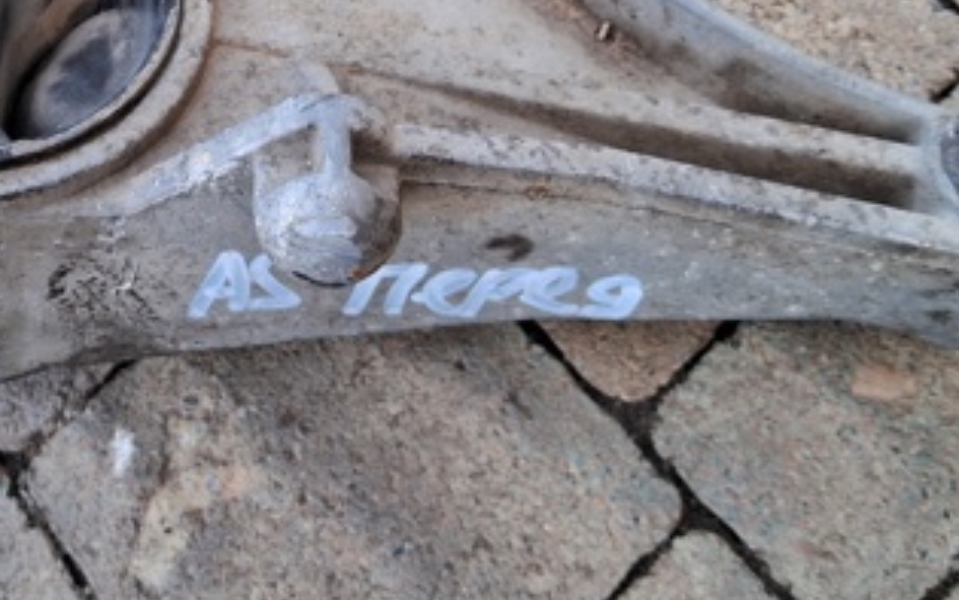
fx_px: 1464
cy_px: 114
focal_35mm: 56
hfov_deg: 35.4
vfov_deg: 22.8
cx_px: 225
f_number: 1.8
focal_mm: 3.98
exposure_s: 1/40
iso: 32
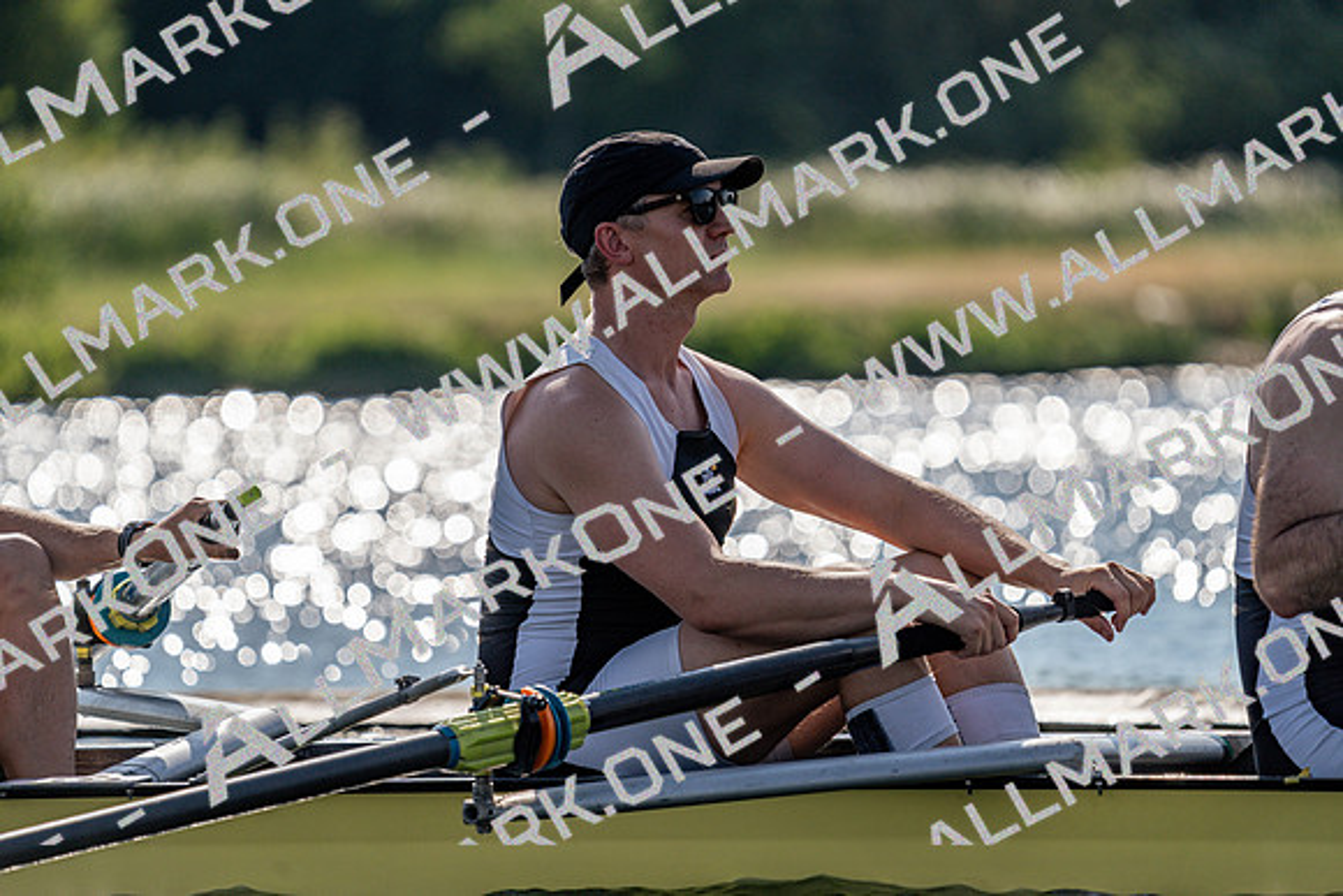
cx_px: 672
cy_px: 448
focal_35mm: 426
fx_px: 15895
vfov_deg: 3.2
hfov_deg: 4.8
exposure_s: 1/1600
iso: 100
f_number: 6.3
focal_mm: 426
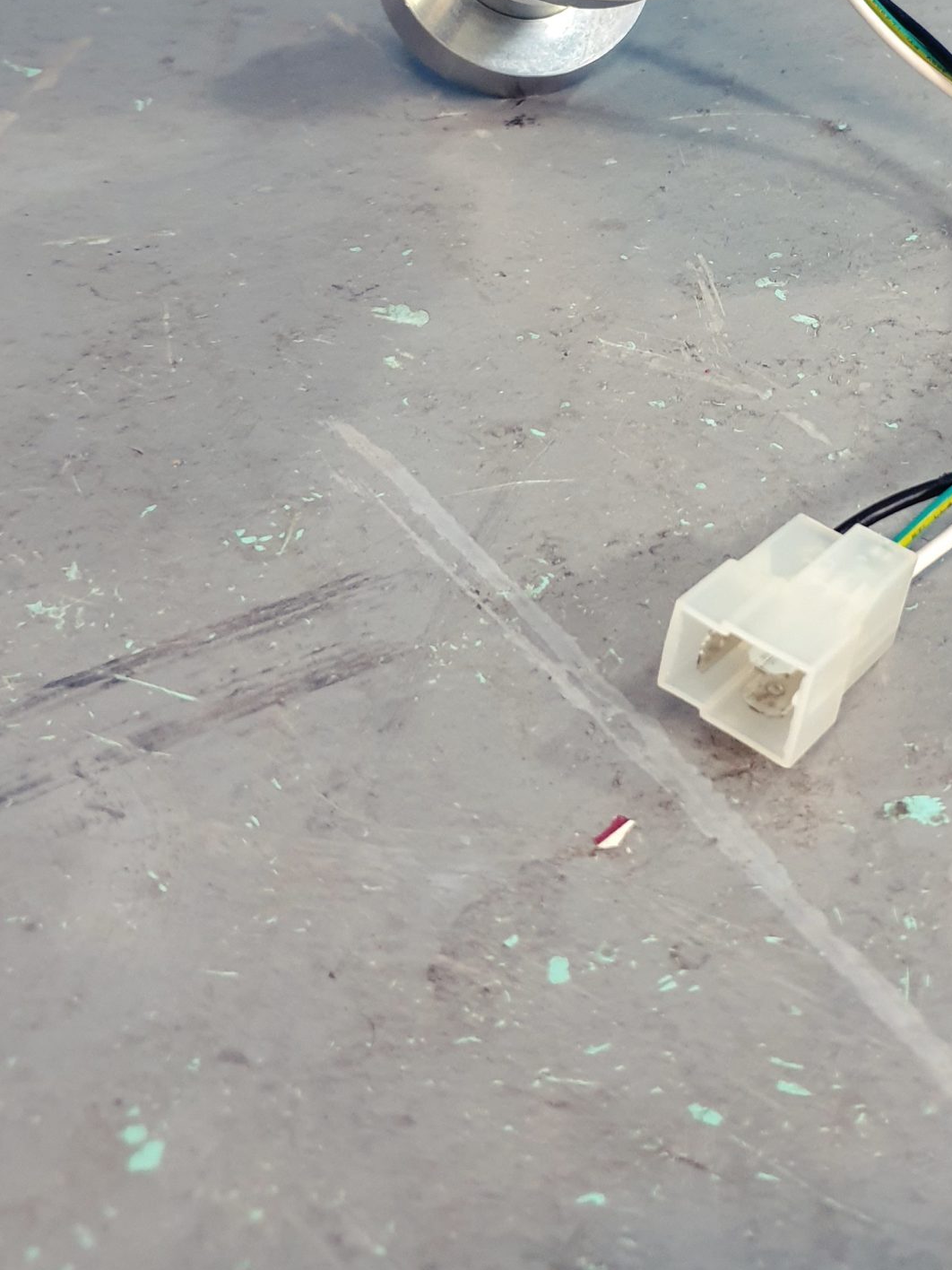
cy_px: 296
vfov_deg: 39.2
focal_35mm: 47
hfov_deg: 30.4
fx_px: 1723
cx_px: 717
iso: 200
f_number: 1.5
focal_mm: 4.3
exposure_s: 1/50
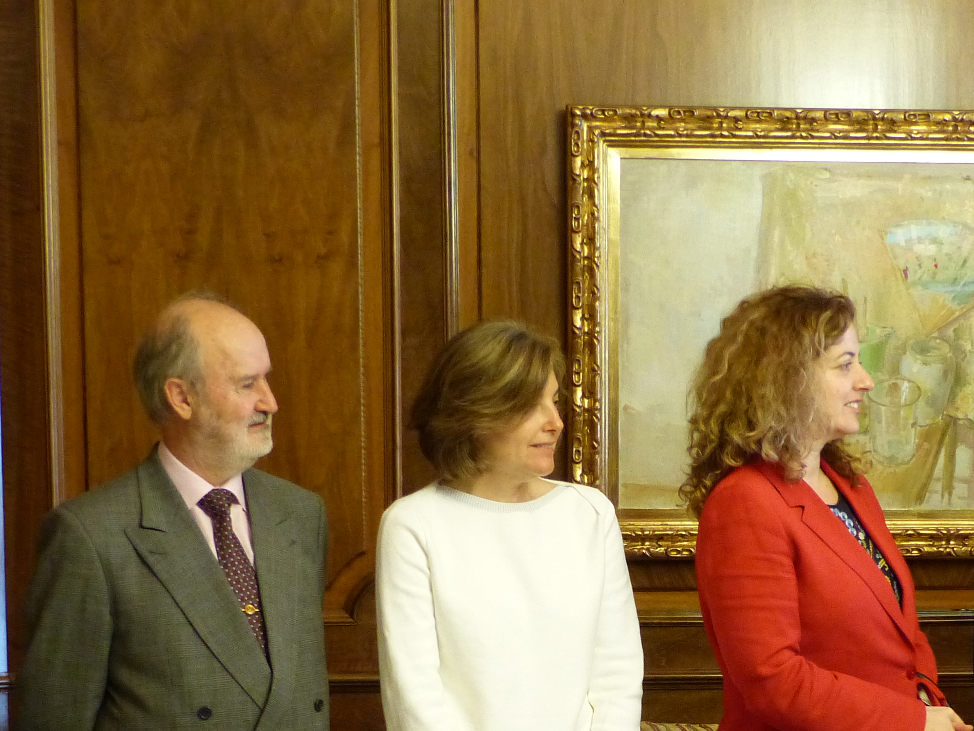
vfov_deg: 17.2
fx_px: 2364
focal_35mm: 84
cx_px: 639
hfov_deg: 23.2
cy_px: 714
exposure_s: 1/20
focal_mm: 7.6
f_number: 2.8
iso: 400
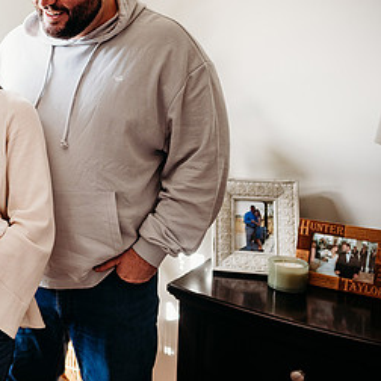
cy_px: 135
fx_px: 585
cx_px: -26
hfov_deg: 32.3
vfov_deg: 35.8
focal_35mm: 47
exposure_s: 1/500
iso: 640
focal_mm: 24
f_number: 1.8
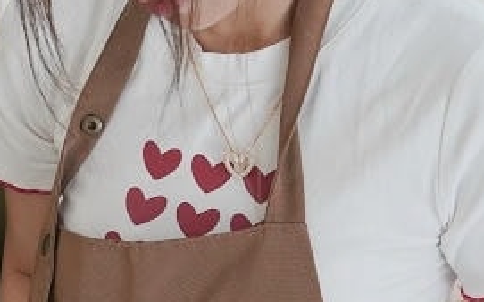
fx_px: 1964
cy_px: 107
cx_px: 36
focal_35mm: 149
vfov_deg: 8.8
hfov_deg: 13.9
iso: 1250
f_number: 4
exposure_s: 1/160
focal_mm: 33
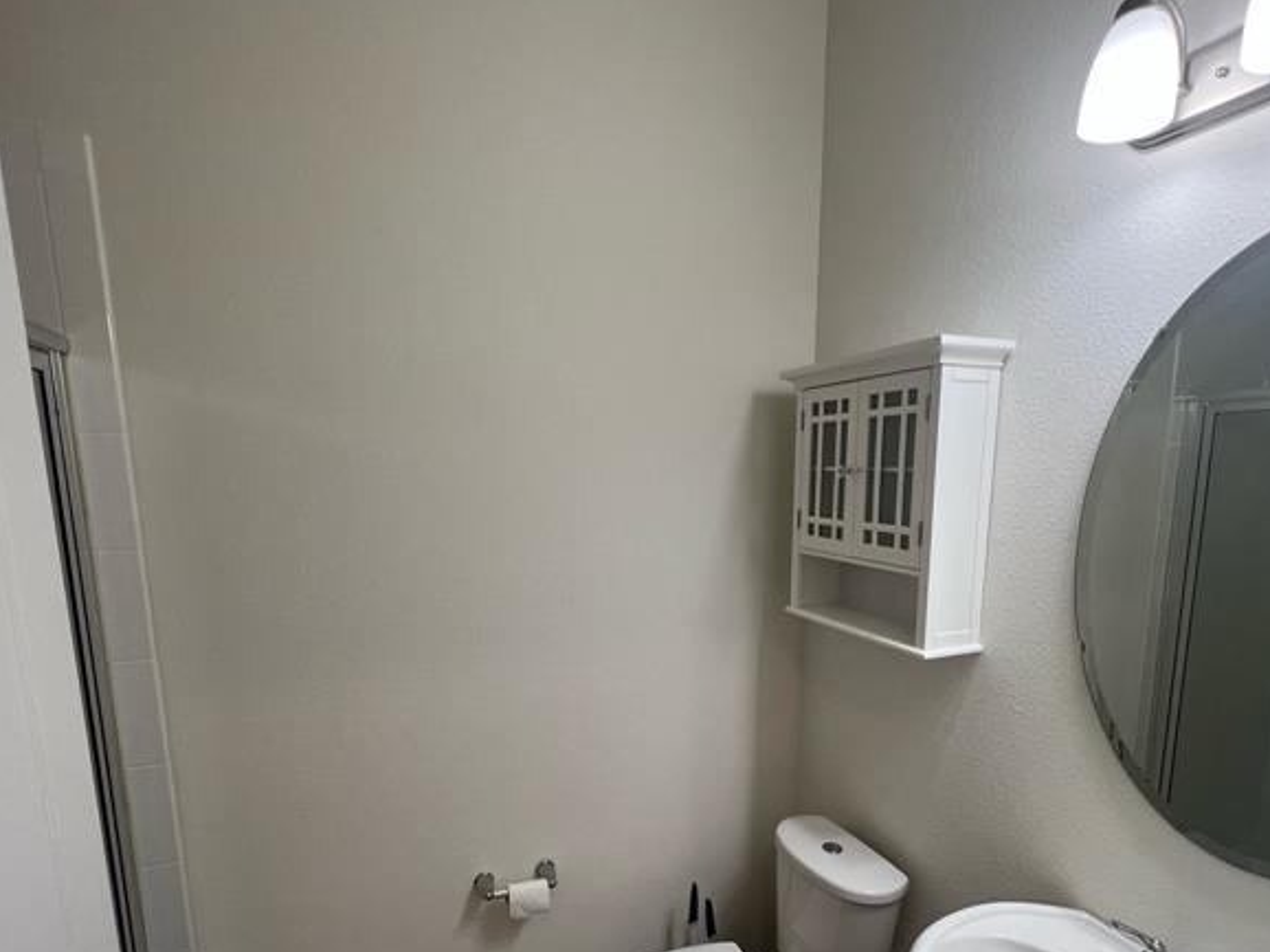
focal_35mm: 18
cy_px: 599
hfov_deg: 87.7
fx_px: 660
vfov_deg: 70.3
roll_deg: -0.1
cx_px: 664
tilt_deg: -10.7
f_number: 1.8
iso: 80
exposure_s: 1/122
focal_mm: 1.57
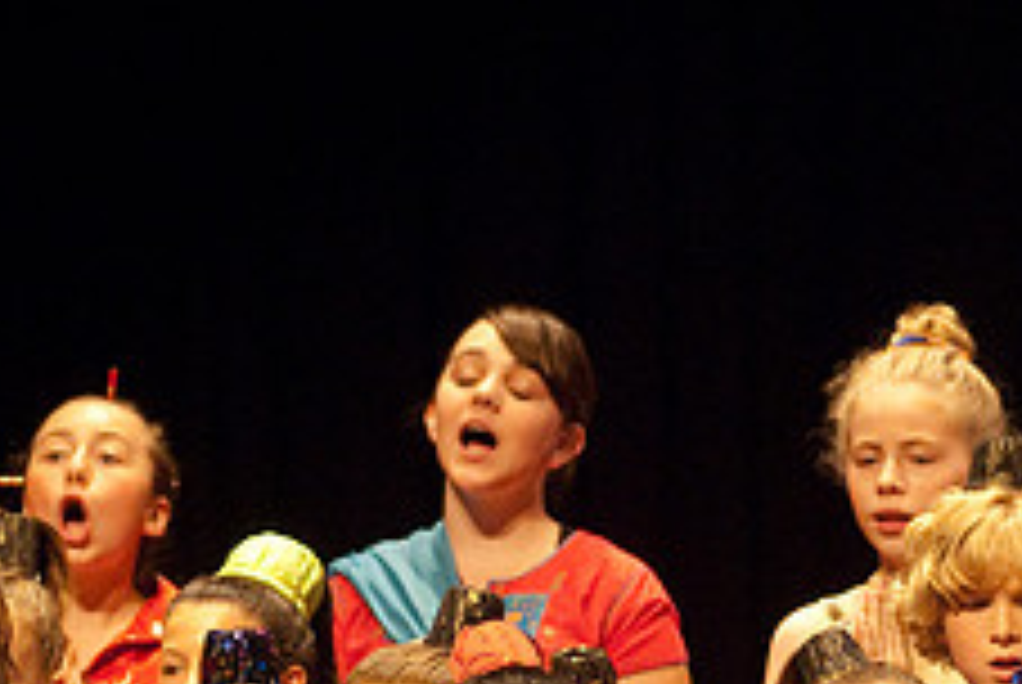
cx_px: 189
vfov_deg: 3.1
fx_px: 12621
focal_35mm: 444
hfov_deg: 4.6
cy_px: 868
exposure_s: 1/125
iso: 1000
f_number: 2.8
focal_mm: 116
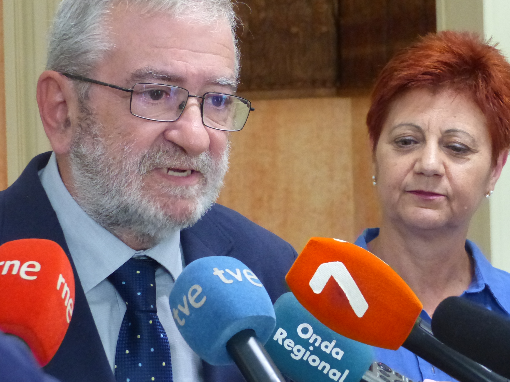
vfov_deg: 12.9
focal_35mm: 115
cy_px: 150
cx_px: 242
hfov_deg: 17.1
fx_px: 1694
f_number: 3.2
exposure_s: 1/80
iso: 800
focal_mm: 16
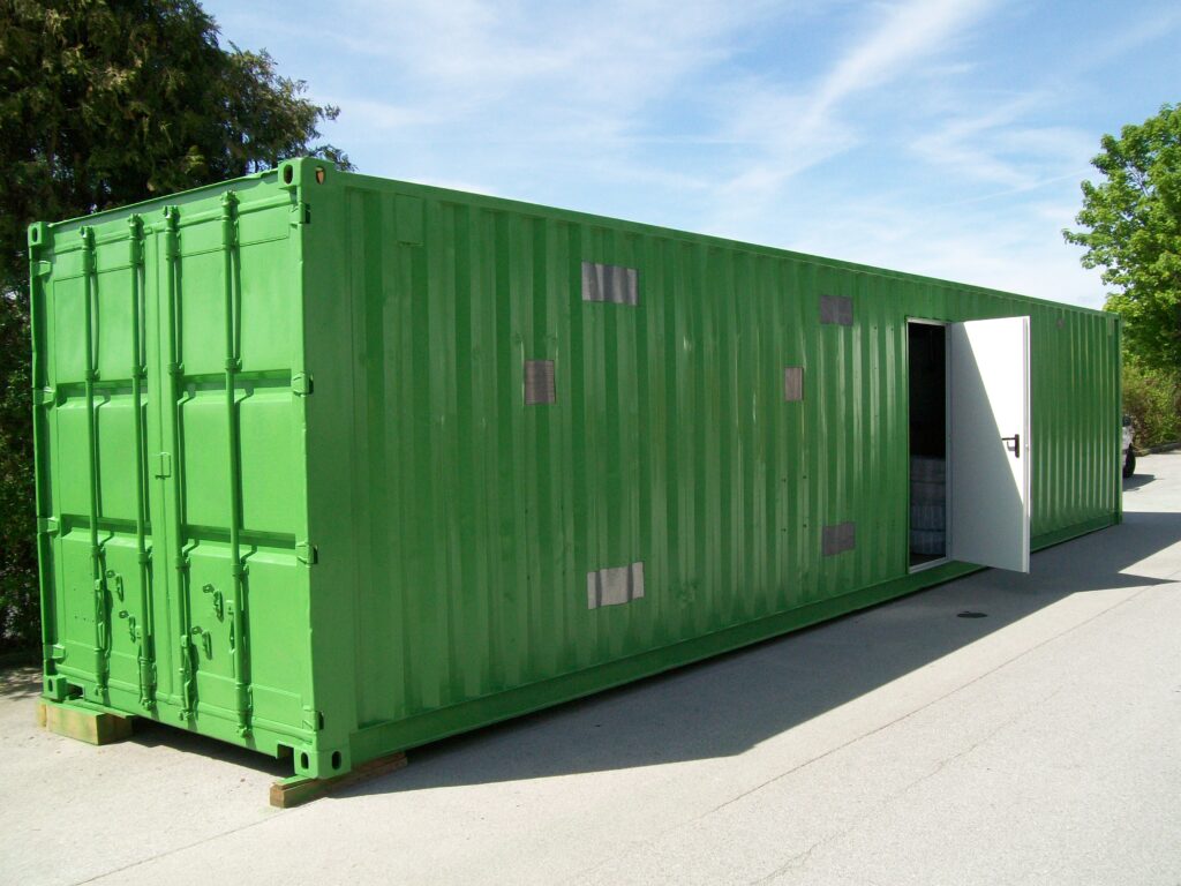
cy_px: 443
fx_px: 1160
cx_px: 590
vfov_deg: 41.8
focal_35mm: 34
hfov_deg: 54.0
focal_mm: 6.1
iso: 64
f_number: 4.9
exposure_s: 1/320
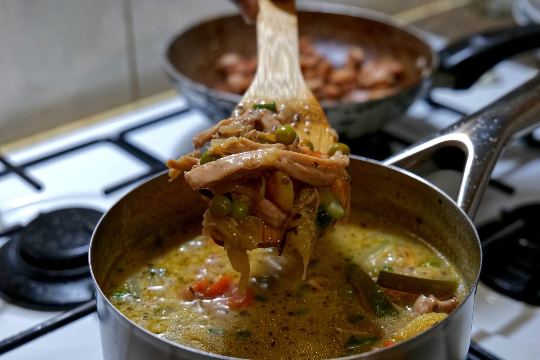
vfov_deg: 22.6
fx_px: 900
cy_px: 180
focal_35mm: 60
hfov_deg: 33.4
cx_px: 270
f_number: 7.1
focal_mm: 60
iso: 2500
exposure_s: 1/60
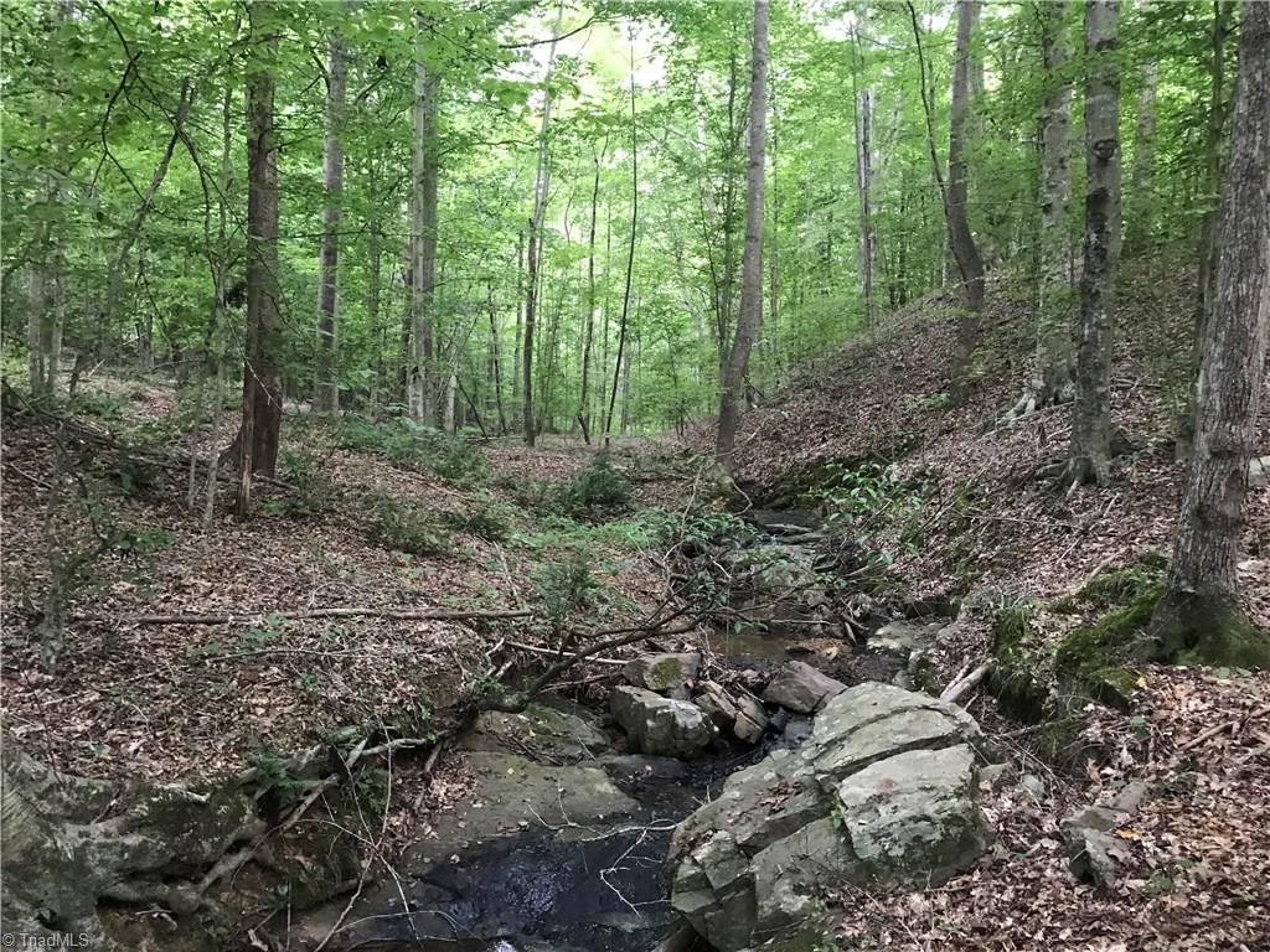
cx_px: 635
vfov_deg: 49.7
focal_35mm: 28
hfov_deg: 63.4
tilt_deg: -1.1
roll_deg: -2.1
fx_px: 1027
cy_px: 476
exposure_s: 1/15
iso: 80
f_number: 1.8
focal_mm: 3.99
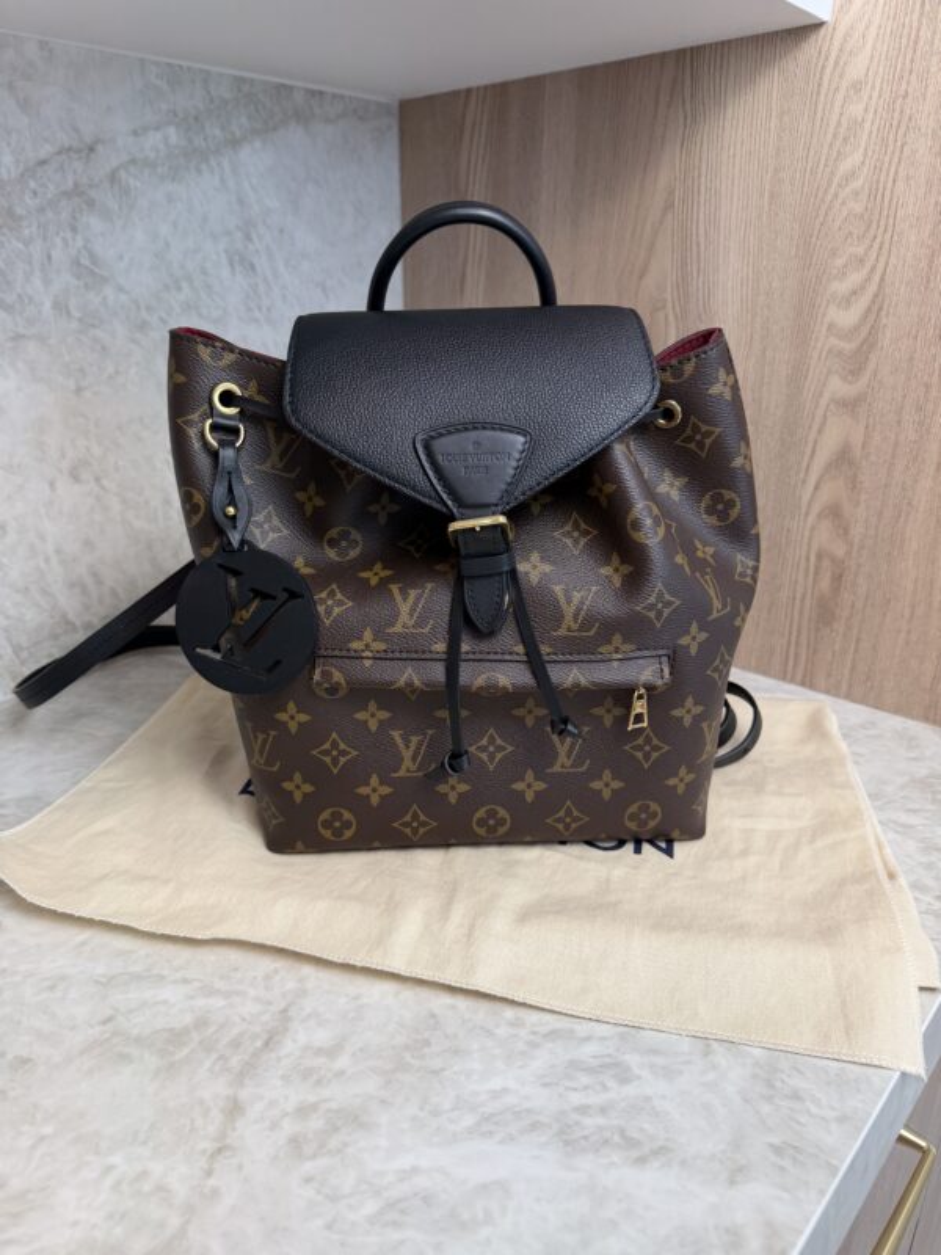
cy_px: 628
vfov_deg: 71.6
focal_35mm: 24
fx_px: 870
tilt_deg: -21.1
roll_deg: -0.1
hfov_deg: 56.8
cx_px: 470
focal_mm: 6.76
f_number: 1.78
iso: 80
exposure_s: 1/120
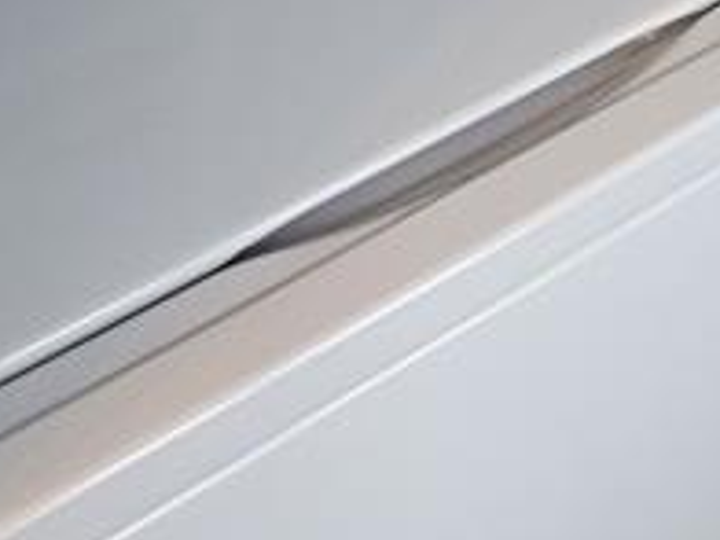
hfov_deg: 27.8
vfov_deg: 17.0
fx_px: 1414
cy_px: -483
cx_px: 613
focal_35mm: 68
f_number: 2.2
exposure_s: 1/60
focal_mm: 2.2
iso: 400
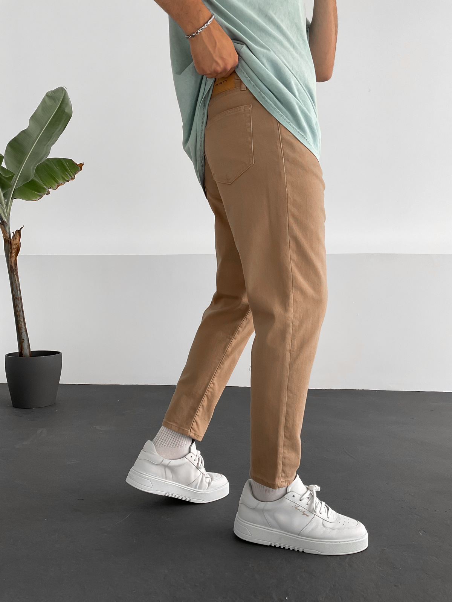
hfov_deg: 48.2
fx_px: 505
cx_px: 226
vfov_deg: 61.7
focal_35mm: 29
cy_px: 301
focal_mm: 3
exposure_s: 1/120
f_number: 1.8
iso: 50
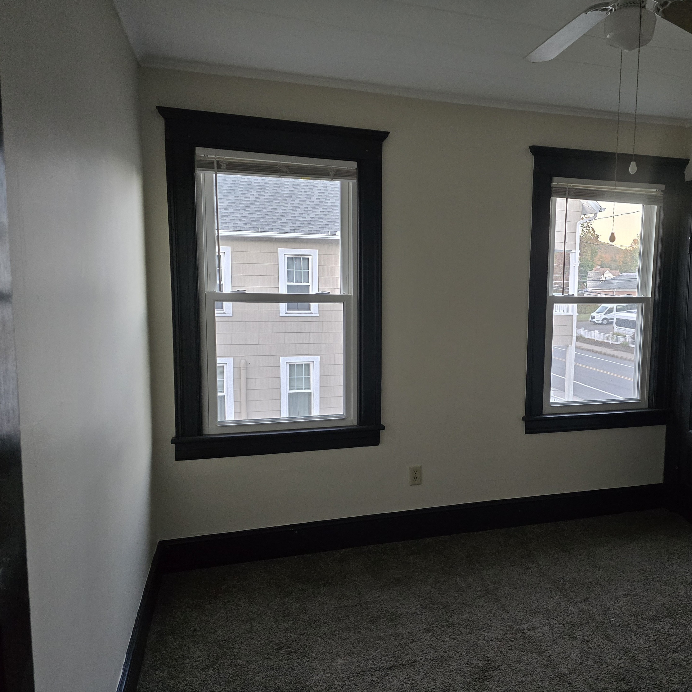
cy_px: 350
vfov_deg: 57.3
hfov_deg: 56.3
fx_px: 633
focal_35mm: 28
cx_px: 452
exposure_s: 1/120
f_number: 1.7
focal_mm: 6.3
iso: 1000
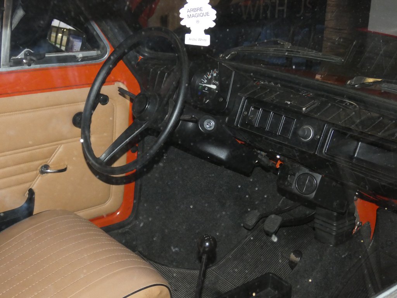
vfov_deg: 30.3
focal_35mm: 48
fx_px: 550
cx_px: 198
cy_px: 149
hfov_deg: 39.7
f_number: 3.8
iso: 800
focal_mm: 8.6
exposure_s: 1/320
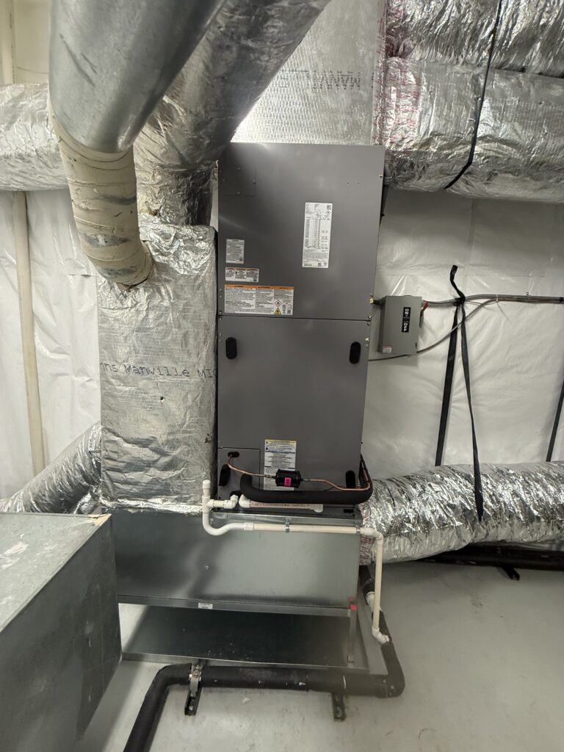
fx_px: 304
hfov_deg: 85.7
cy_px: 376
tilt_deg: -7.9
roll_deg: -3.1
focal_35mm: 14
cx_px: 282
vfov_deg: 102.1
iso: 400
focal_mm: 2.22
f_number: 2.2
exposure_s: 1/60
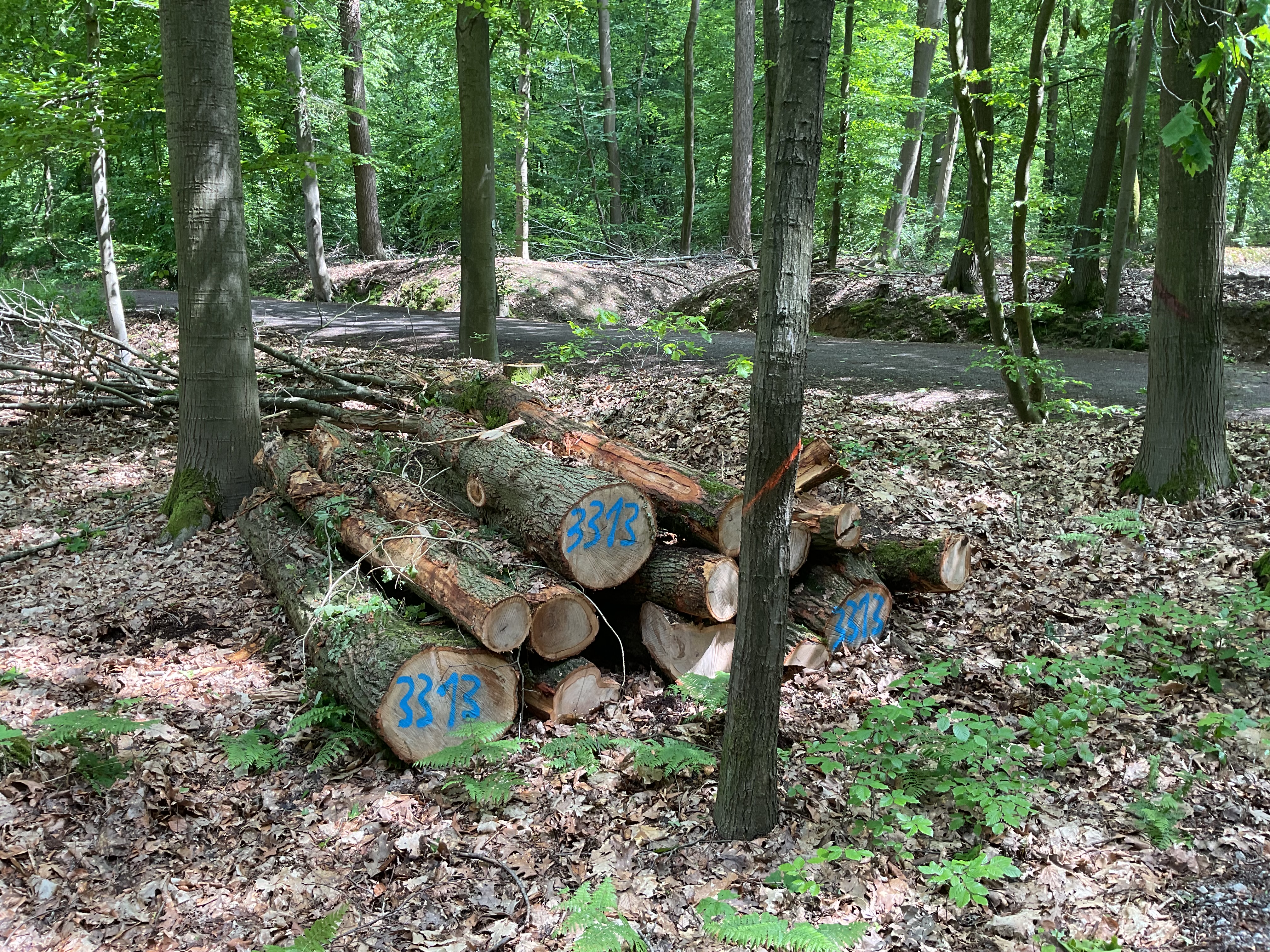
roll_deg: +0.3
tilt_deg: -14.3
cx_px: 635
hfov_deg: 61.7
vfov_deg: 48.2
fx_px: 1064
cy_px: 476
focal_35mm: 29
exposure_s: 1/120
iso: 32
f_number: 1.8
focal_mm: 3
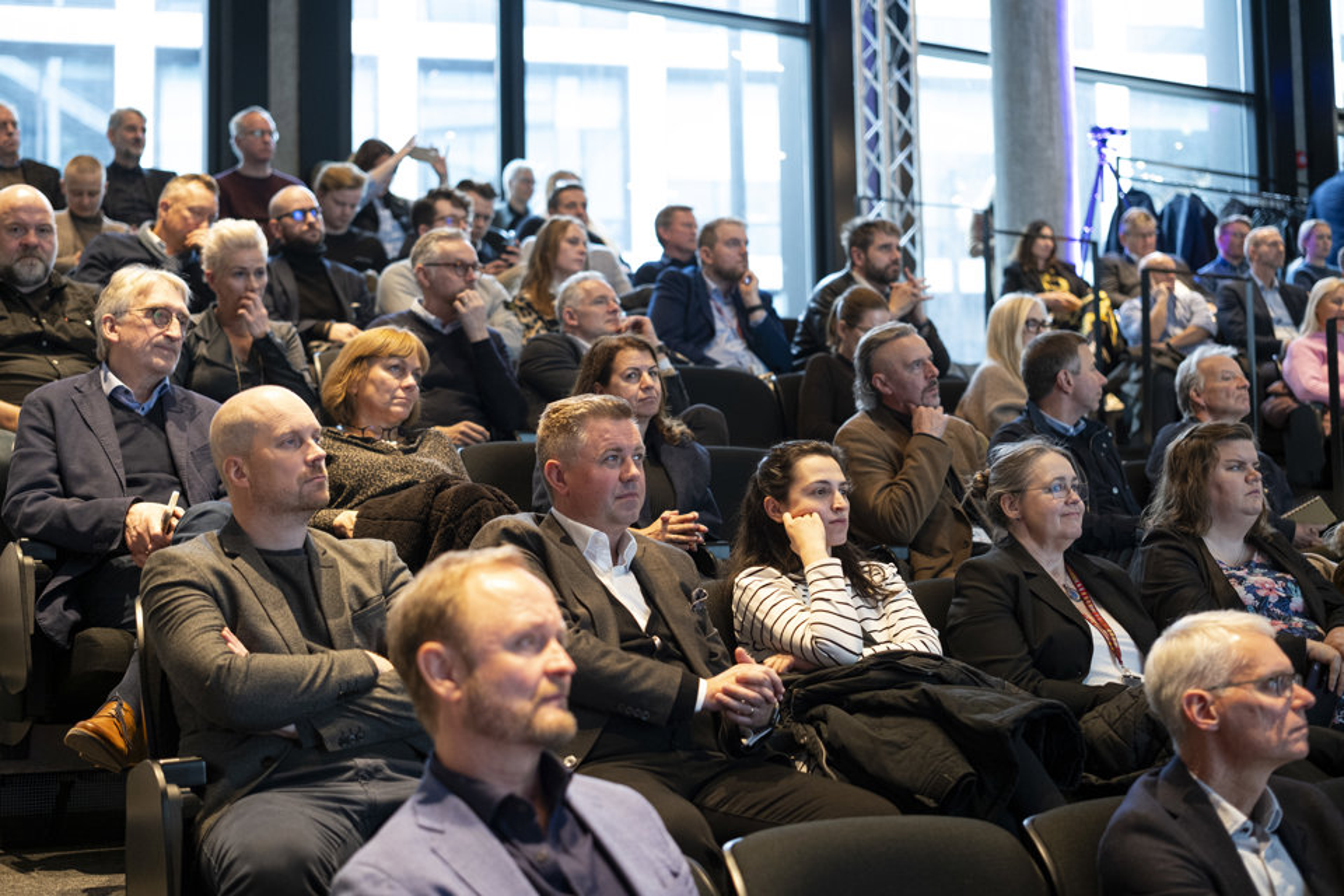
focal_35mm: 50
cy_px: 448
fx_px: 1867
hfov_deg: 39.6
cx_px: 672
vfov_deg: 27.0
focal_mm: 33
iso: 1250
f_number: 1.8
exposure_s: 1/40
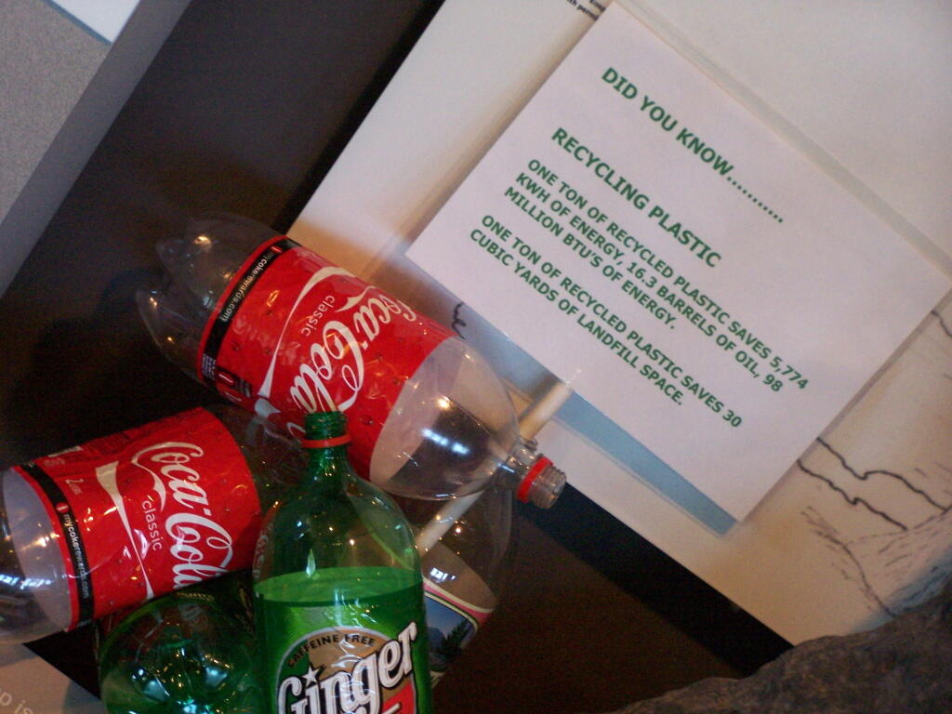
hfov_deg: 15.4
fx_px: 3520
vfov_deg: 11.6
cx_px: 476
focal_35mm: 128
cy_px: 357
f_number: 3.2
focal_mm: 21.2
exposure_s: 1/100
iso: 400
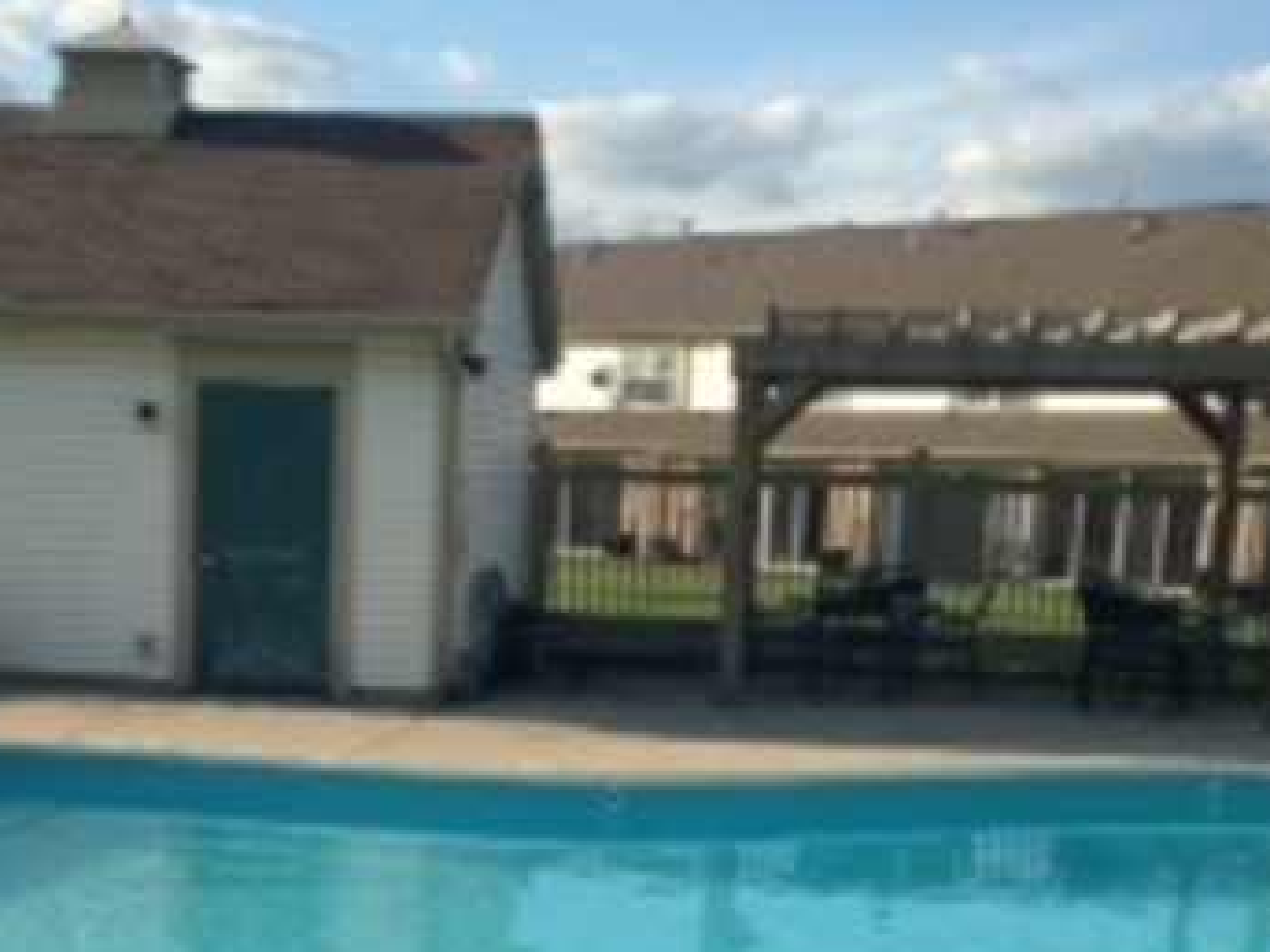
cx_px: 430
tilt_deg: -10.3
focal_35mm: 64
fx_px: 2348
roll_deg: -1.4
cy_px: 856
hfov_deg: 30.1
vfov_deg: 22.4
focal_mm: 4.12
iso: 50
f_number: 2.4
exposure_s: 1/1205
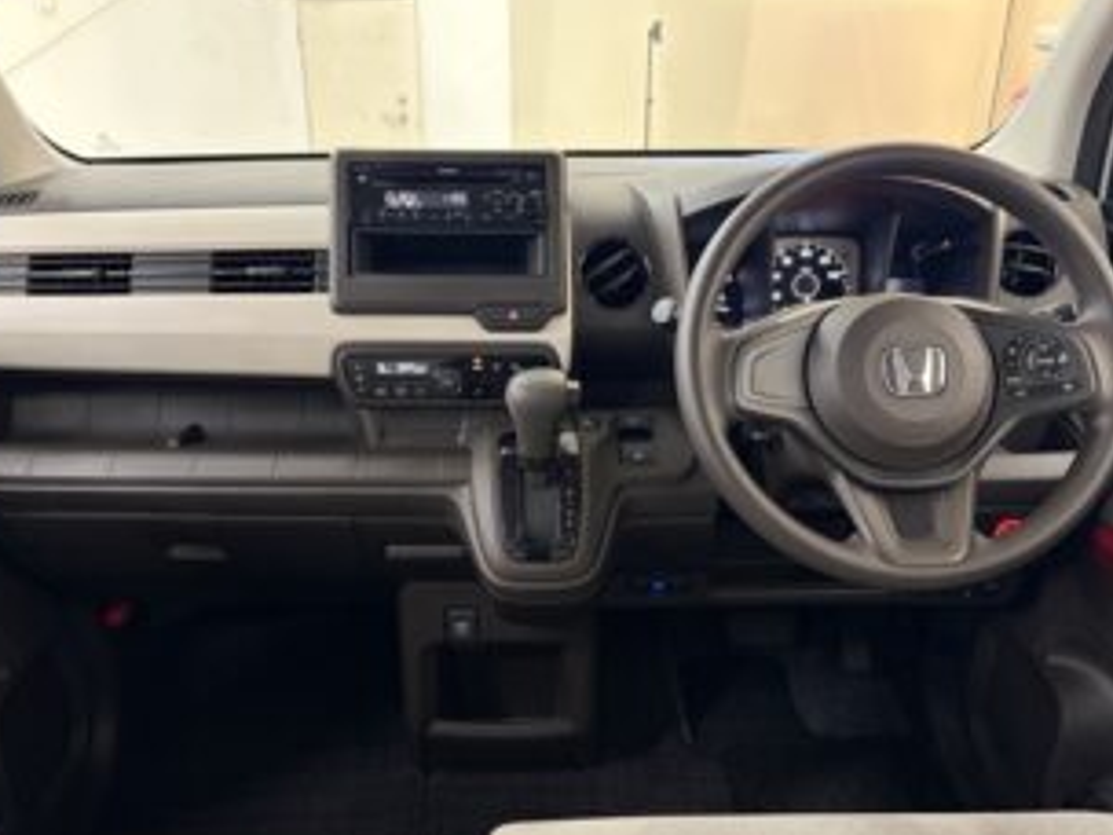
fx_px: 965
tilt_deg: -22.5
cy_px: 434
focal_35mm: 30
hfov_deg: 59.9
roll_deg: +2.0
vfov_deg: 46.8
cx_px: 527
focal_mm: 5.96
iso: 500
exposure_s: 1/33
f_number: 1.6
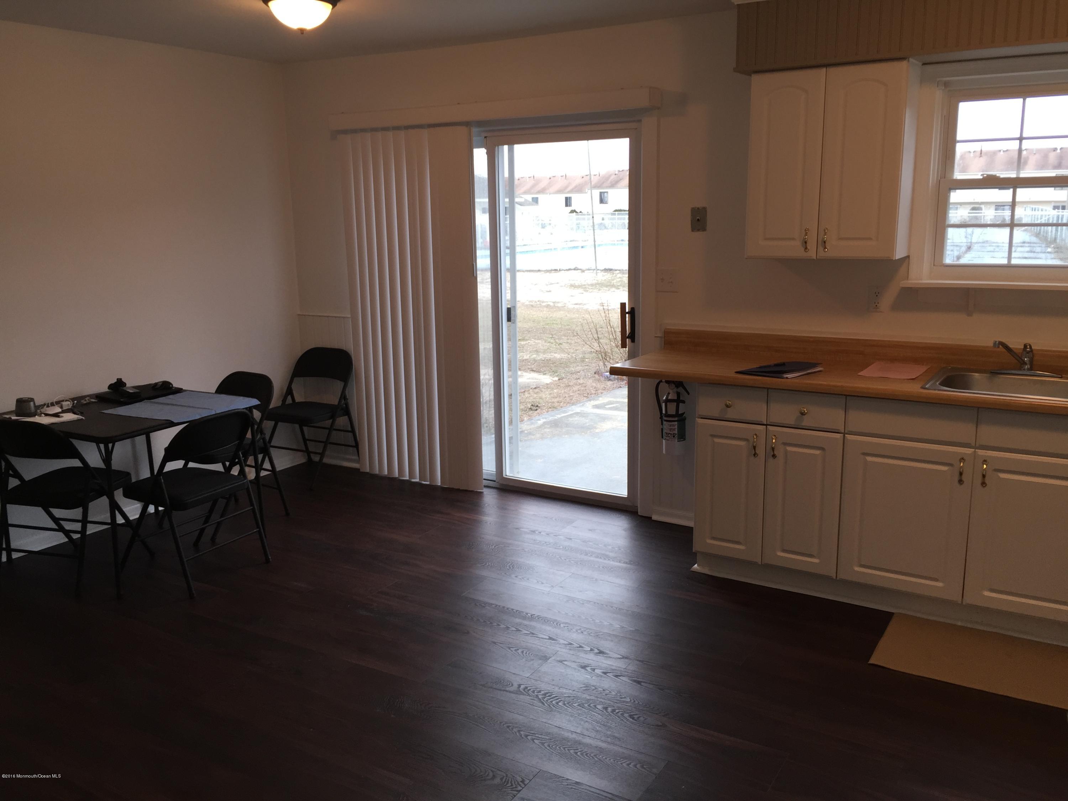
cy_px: 400
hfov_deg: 61.7
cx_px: 534
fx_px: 895
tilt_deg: -11.5
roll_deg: +1.9
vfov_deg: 48.2
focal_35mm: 29
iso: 32
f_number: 2.2
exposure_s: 1/40
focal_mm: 4.15
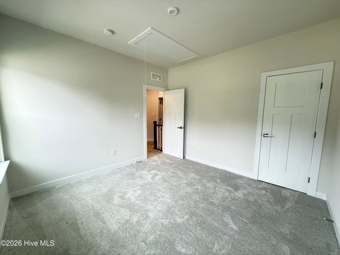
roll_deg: -0.6
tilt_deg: -6.5
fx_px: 138
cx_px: 170
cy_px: 128
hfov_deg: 102.0
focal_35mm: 14
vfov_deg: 85.7
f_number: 2.2
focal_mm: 2.22
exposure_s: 1/120
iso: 400
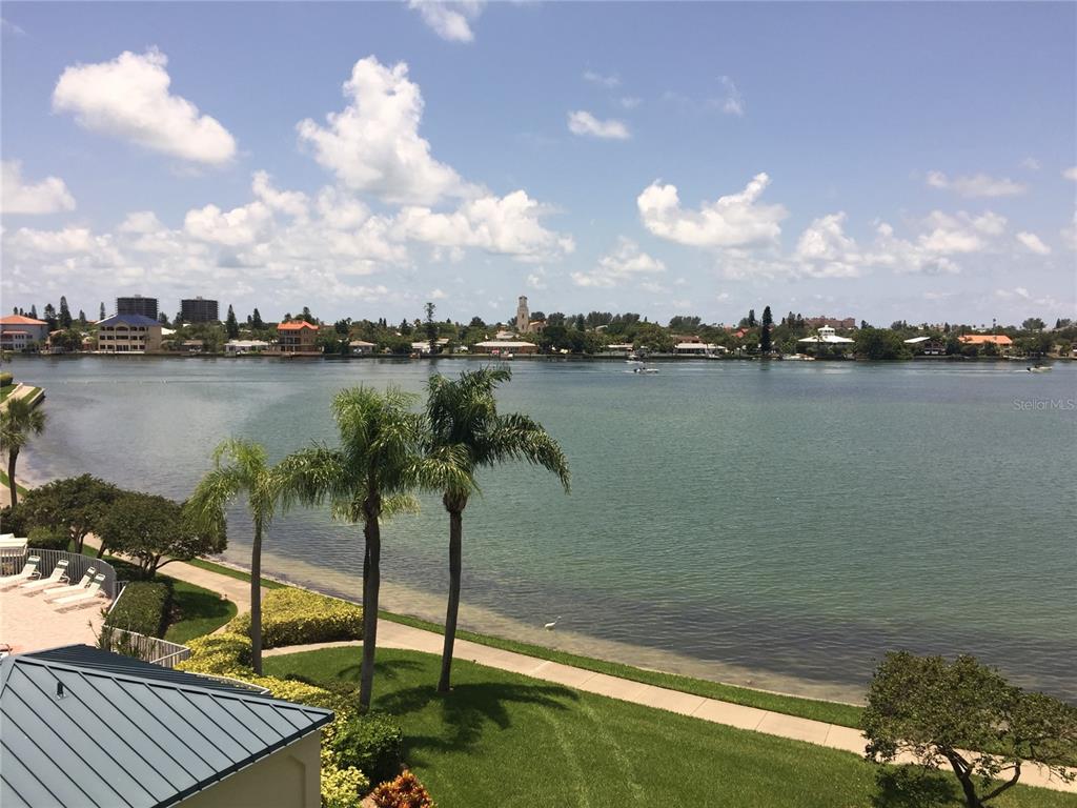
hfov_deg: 61.7
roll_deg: -1.7
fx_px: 902
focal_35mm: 29
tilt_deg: -4.8
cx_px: 538
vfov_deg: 48.2
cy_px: 404
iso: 32
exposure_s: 1/2639
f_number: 2.2
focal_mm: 4.15
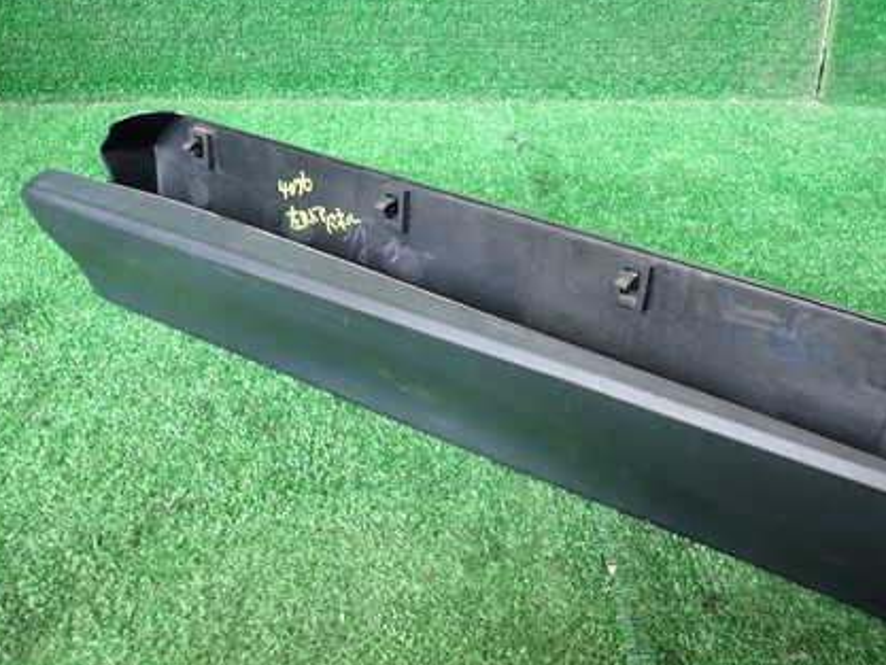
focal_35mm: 36
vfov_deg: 39.6
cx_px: 574
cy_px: 380
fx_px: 922
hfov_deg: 50.6
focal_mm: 4.5
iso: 200
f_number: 2
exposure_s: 1/60
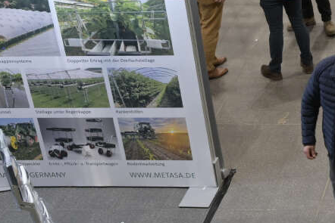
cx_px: 508
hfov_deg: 17.8
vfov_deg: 13.1
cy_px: -47
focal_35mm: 102
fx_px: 949
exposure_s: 1/60
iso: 1600
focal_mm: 32
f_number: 6.3
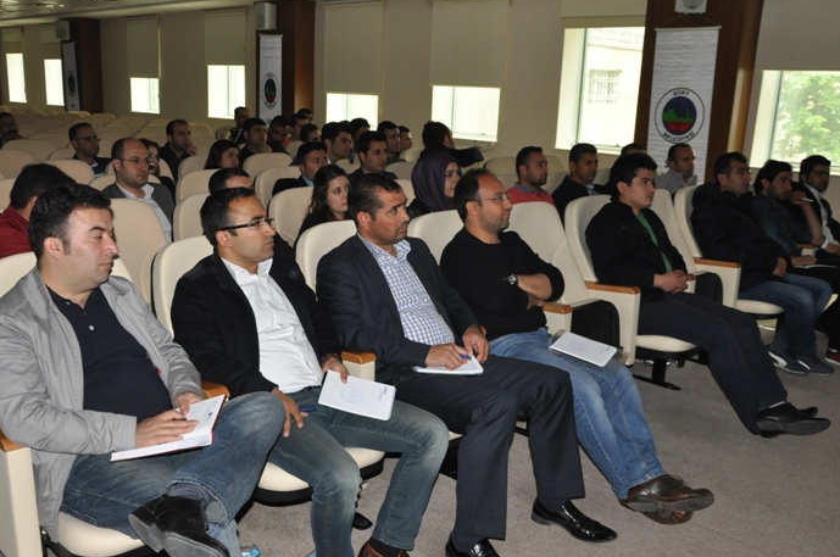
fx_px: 852
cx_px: 390
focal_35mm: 37
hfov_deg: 52.4
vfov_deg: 36.1
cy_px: 316
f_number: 3.8
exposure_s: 1/60
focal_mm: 21
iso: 800
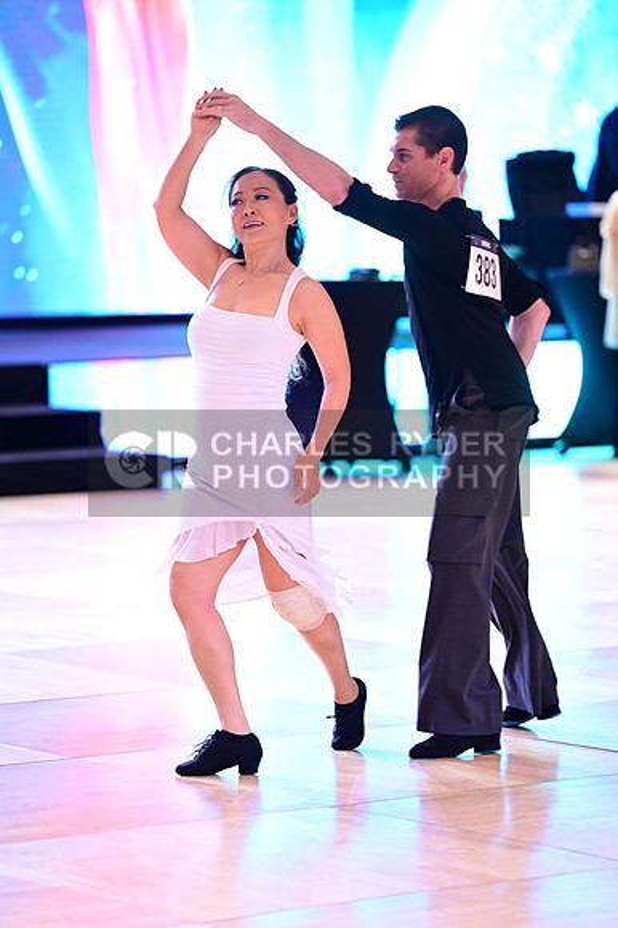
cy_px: 464
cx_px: 309
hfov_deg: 7.4
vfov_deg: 11.1
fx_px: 4769
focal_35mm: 185
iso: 2000
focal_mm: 185
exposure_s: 1/250
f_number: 2.8
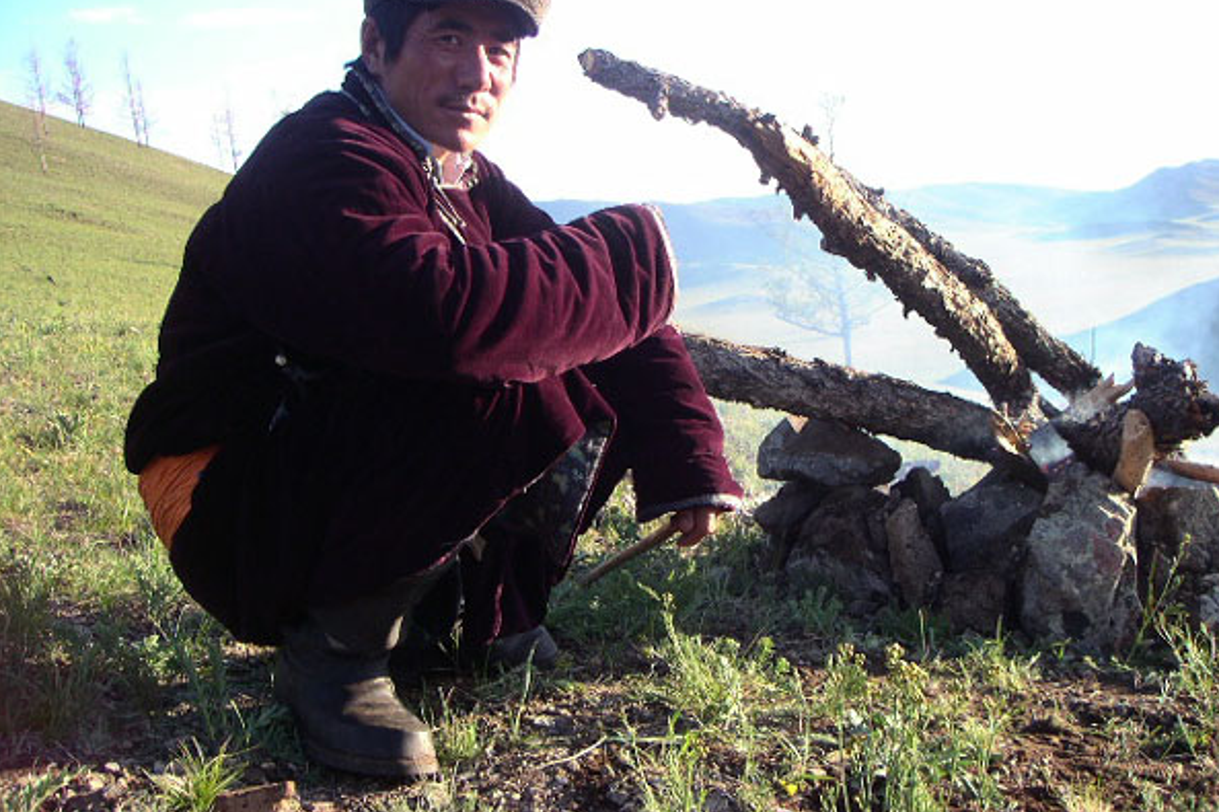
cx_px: 613
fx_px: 1354
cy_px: 356
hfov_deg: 48.5
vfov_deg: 33.3
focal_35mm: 40
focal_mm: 6
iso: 50
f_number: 2.8
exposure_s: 1/100
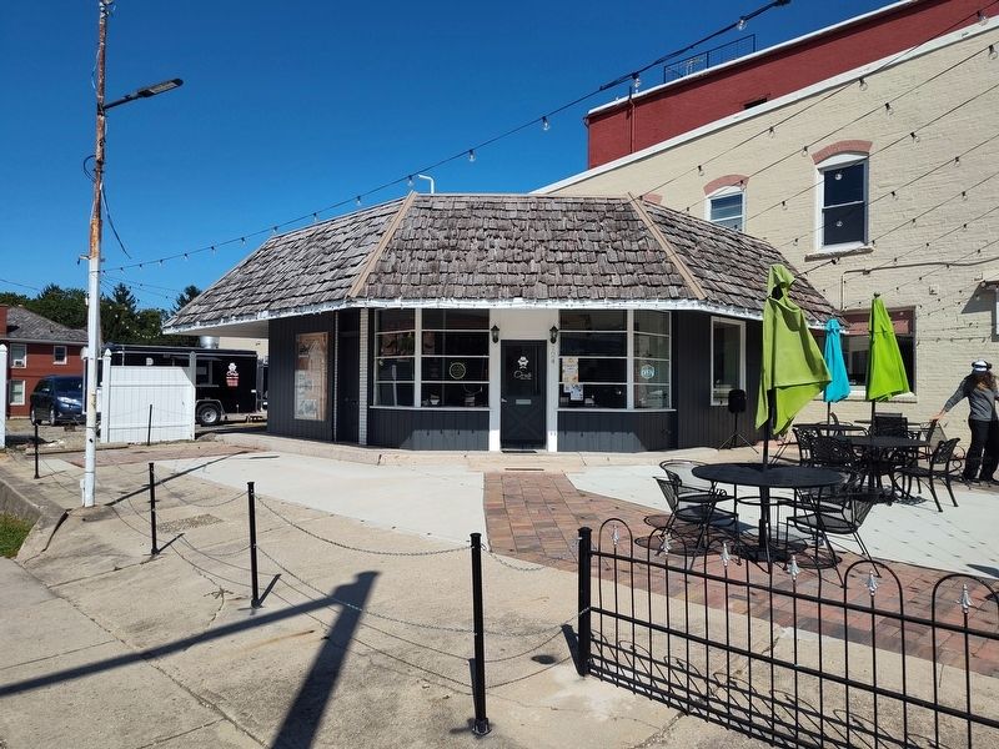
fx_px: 664
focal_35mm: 23
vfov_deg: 58.9
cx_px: 500
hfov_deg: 73.9
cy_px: 374
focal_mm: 5.56
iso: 100
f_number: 1.8
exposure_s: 1/2492
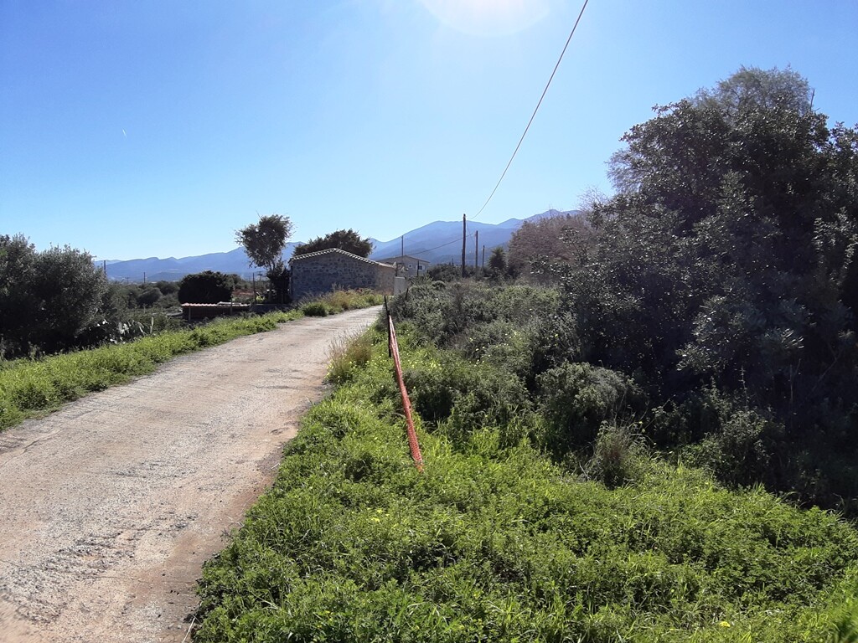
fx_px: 446
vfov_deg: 71.6
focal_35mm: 18
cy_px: 322
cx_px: 429
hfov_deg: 87.8
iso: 40
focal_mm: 1.87
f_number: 2.4
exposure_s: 1/1311
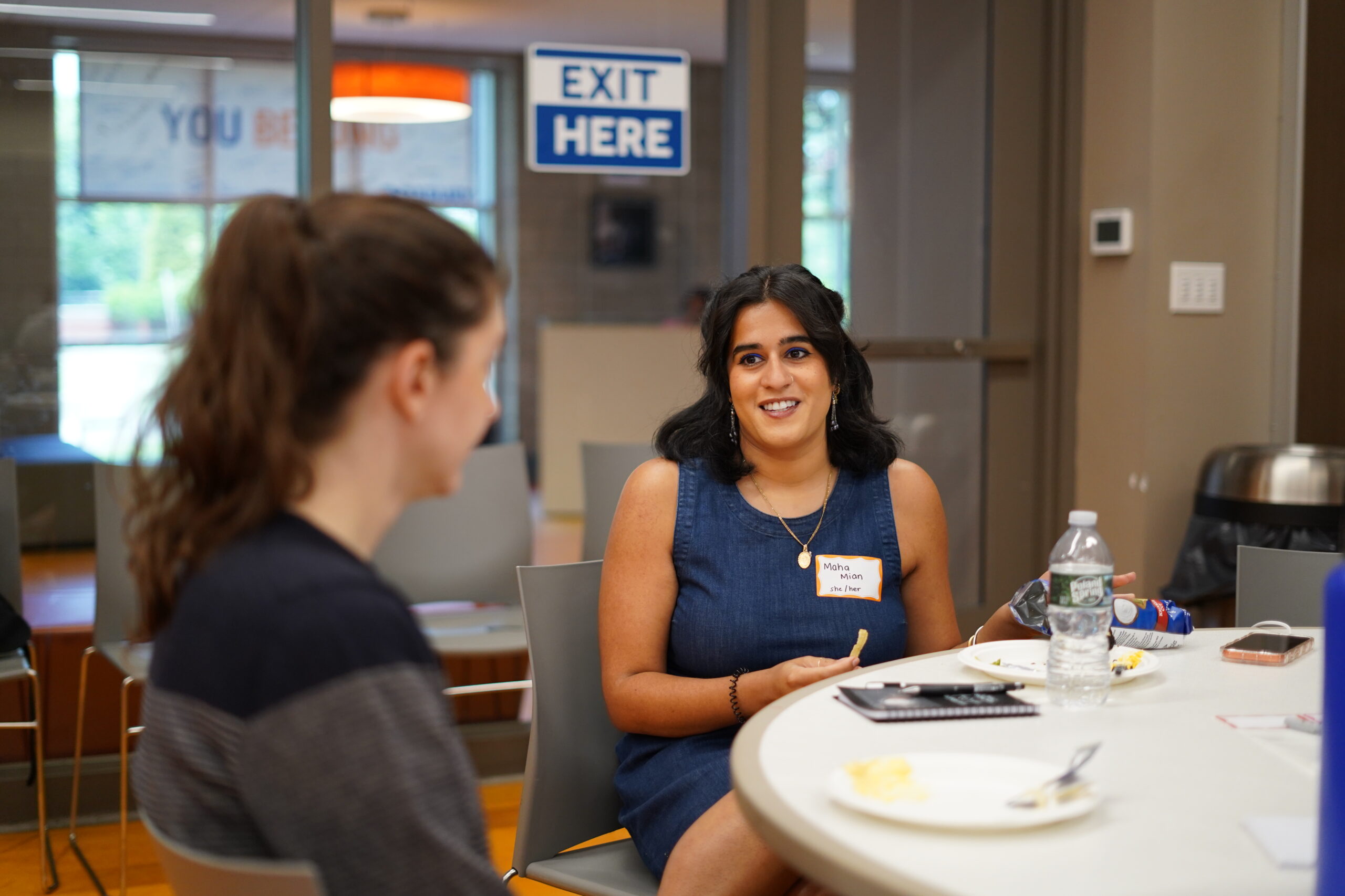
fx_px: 1868
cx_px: 672
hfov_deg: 39.6
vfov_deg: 27.0
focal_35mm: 50
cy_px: 448
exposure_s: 1/500
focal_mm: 50
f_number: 1.8
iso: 1250
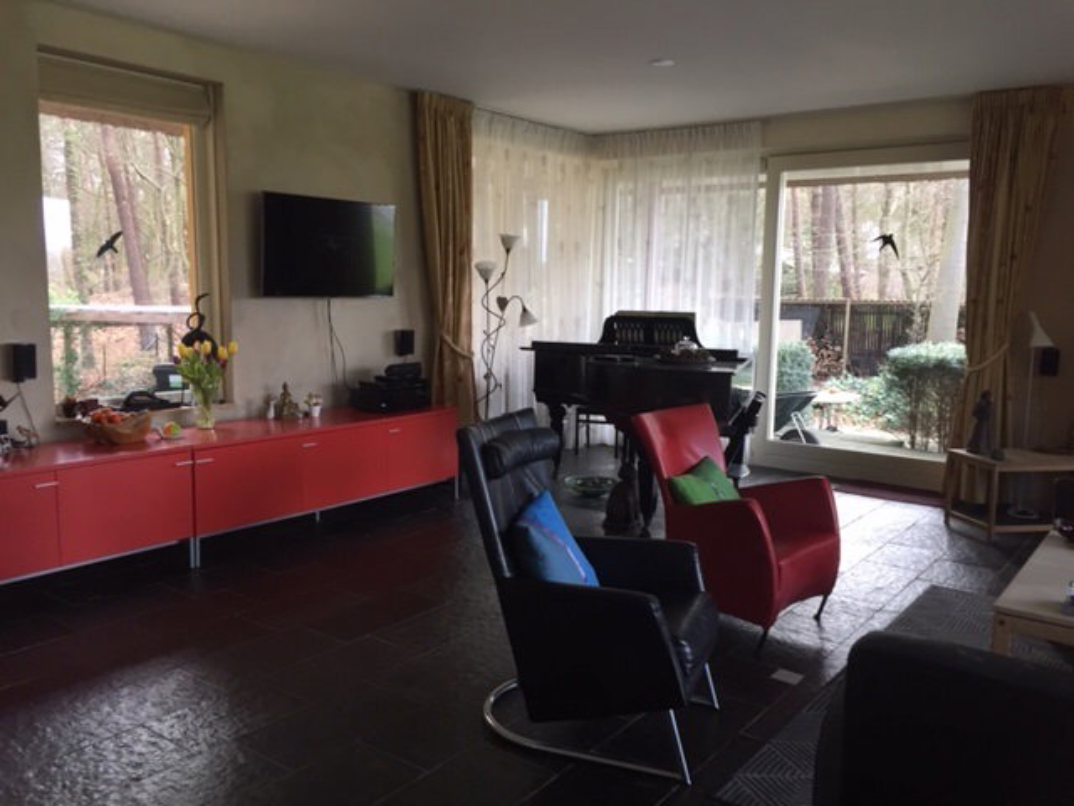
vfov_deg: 48.2
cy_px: 403
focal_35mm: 29
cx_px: 537
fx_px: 900
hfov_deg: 61.7
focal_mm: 4.15
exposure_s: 1/33
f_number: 2.2
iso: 50
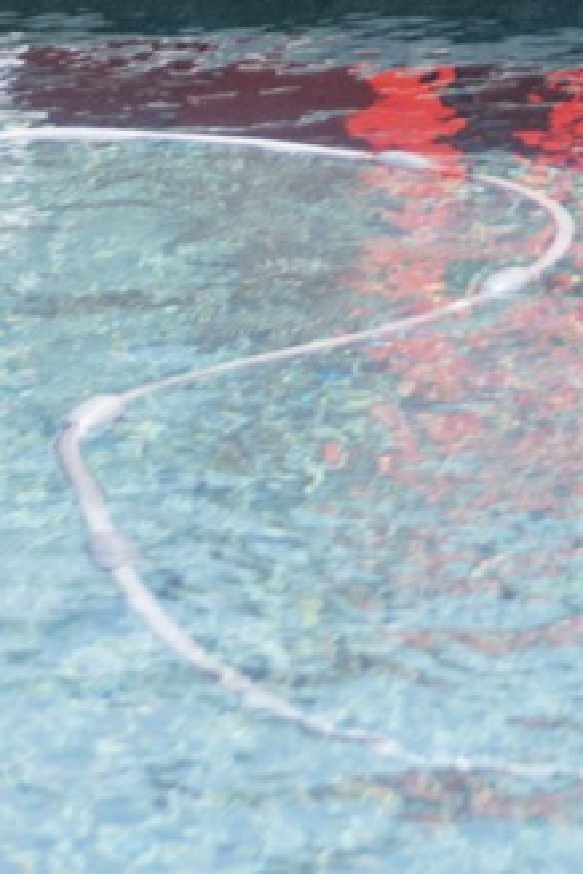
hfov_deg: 6.0
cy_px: -1173
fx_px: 5465
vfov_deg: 8.4
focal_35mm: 225
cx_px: 929
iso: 160
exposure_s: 1/2500
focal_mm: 46
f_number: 2.8
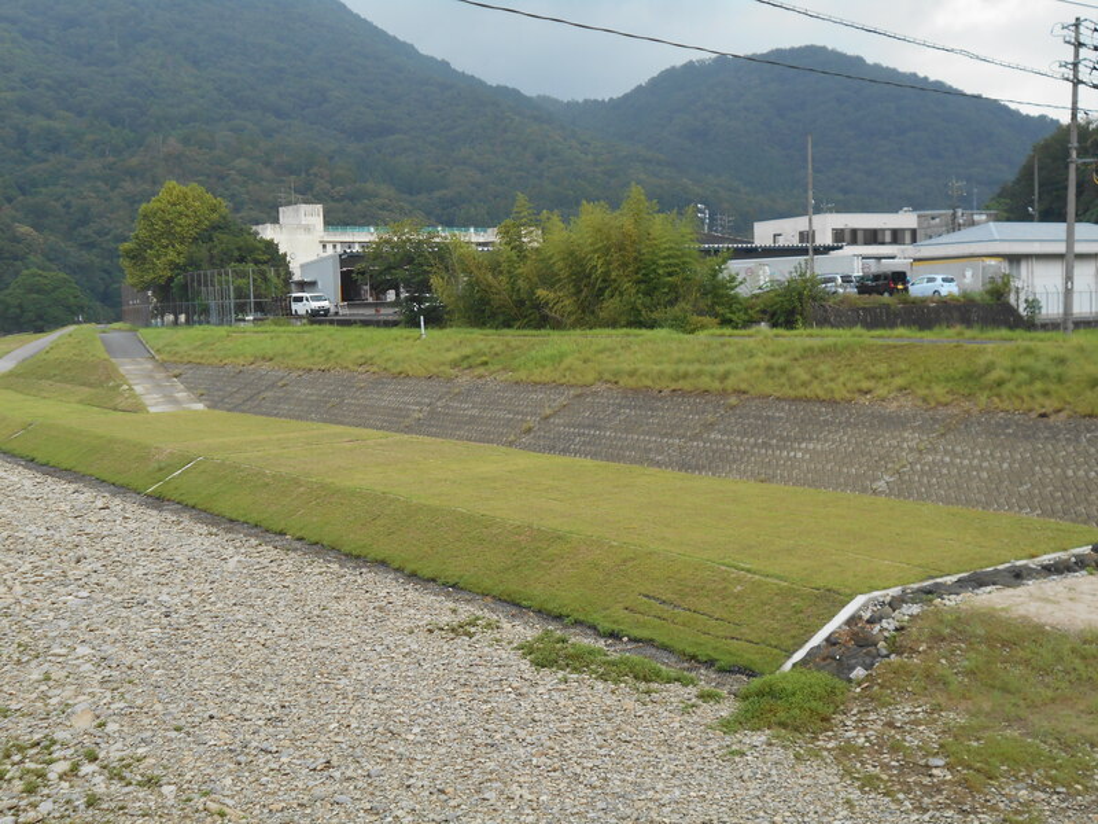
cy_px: 412
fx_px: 1396
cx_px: 549
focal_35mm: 44
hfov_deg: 42.9
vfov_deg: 32.9
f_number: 4.2
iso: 80
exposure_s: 1/250
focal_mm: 7.7
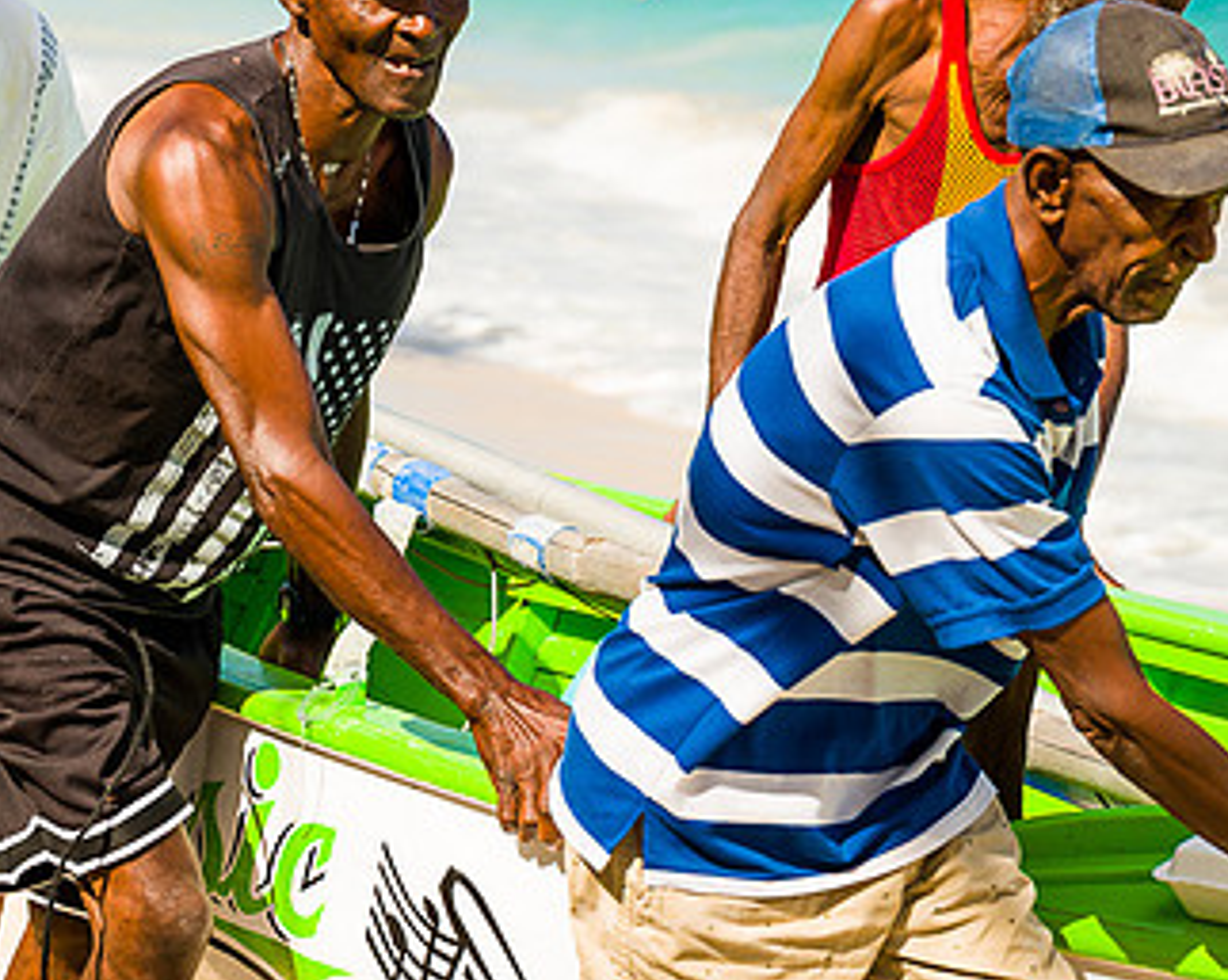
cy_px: 500
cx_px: 92
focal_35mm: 195
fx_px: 7081
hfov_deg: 9.9
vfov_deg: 7.9
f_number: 6.3
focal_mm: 99
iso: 90
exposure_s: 1/320
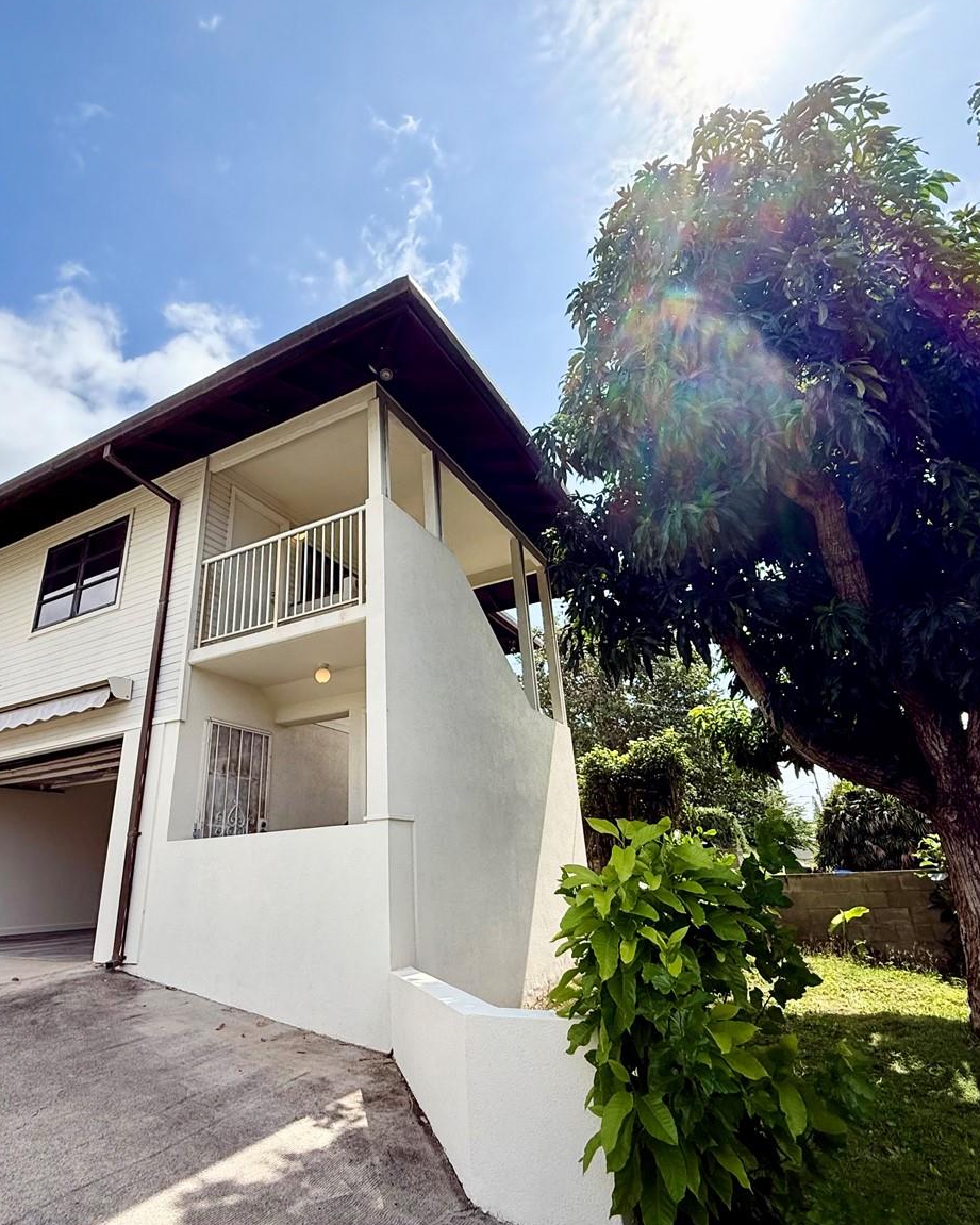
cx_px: 414
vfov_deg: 83.2
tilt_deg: +23.7
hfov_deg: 70.4
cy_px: 591
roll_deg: +1.6
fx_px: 689
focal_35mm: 19
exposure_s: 1/1745
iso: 64
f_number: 2.2
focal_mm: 2.22
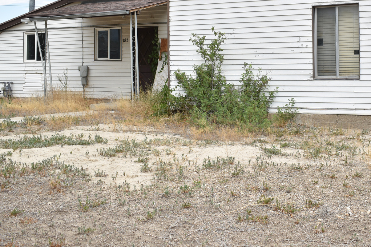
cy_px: 51
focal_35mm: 51
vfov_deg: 26.0
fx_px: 525
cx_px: 241
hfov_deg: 38.5
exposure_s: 1/320
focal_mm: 20
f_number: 5
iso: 100
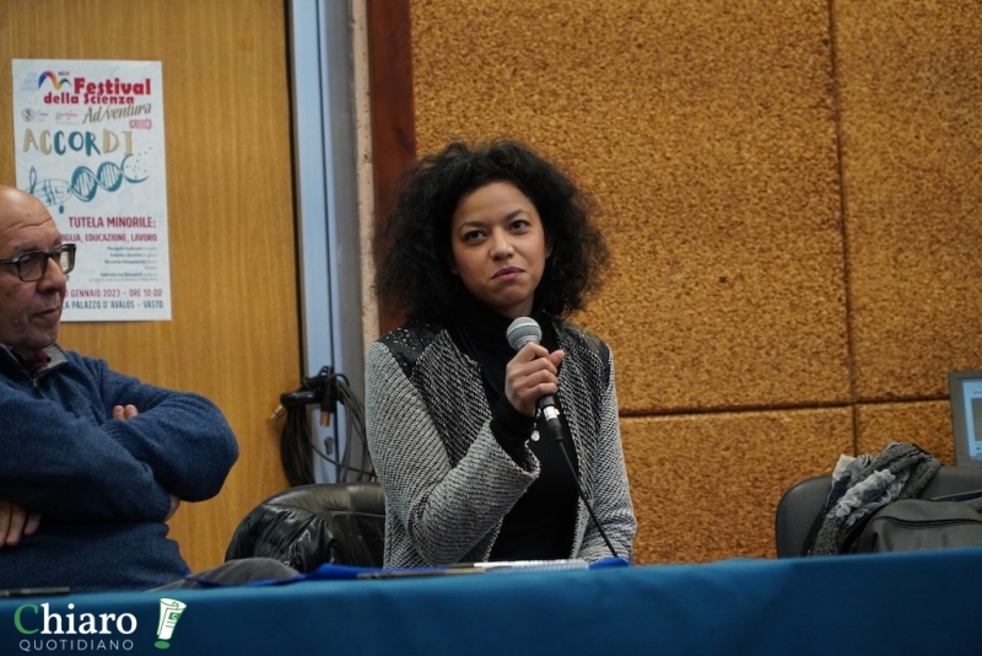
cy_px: 328
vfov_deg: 8.7
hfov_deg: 13.0
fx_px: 4298
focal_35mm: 158
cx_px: 491
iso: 2000
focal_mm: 105
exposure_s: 1/160
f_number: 4
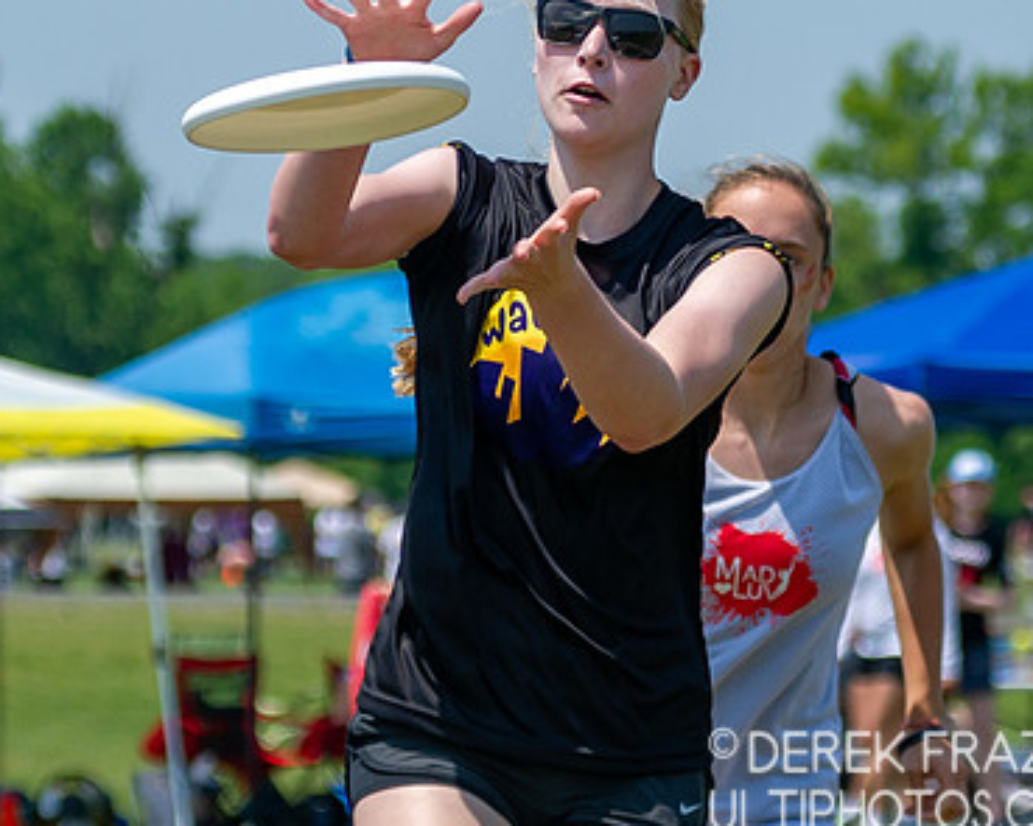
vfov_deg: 4.6
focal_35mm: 334
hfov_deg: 5.8
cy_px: 259
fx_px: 10209
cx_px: 558
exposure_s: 1/2000
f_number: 4
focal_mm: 100
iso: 200
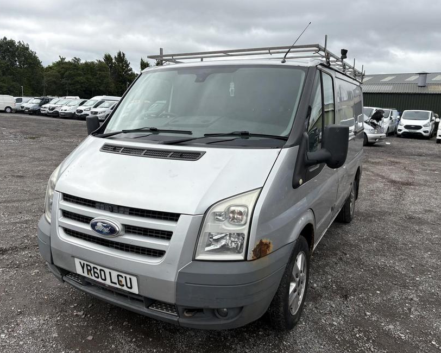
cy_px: 173
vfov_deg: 51.5
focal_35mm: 28
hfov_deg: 62.1
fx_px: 366
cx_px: 201
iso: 50
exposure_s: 1/2451
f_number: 1.6
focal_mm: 5.96
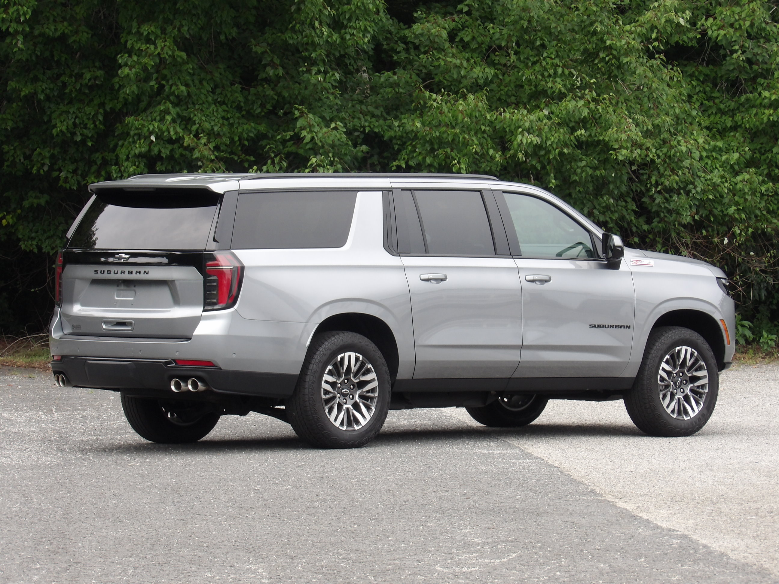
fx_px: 4456
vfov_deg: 7.5
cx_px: 390
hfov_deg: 10.0
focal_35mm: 198
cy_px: 292
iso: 100
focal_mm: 35.6
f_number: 5.5
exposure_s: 1/112
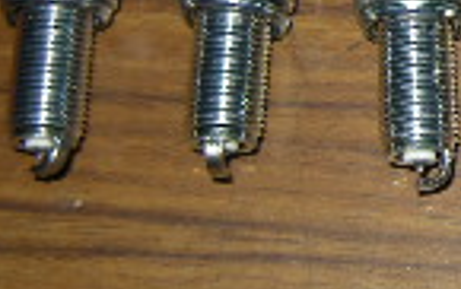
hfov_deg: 14.9
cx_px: 677
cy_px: -16
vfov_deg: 9.9
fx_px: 1648
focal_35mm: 131
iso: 64
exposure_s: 1/60
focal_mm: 4.7
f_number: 5.6
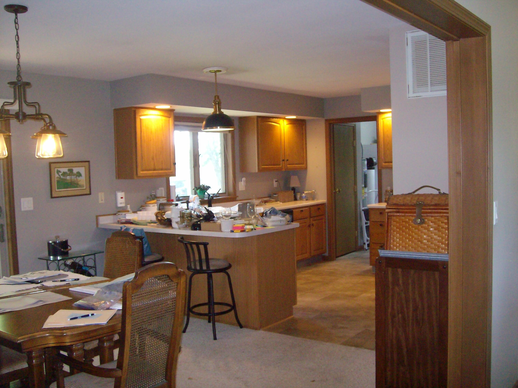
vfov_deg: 40.7
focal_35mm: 35
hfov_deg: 52.6
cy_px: 194
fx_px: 524
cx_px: 259
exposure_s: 1/40
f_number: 2.8
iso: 320
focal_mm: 5.8
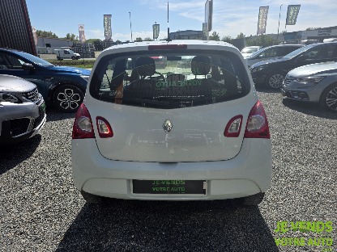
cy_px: 126
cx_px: 168
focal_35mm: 23
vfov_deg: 58.9
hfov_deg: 73.9
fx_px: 224
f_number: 1.7
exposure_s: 1/5608
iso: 80
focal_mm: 6.25
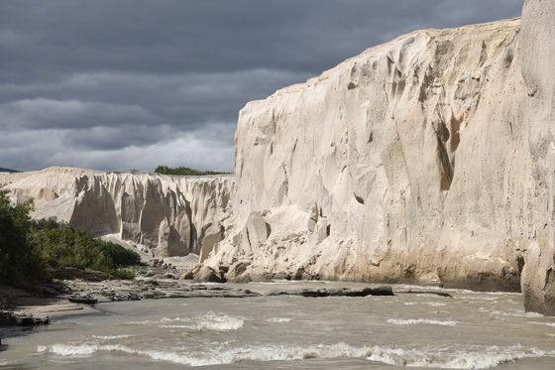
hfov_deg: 28.9
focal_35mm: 70
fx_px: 1079
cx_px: 278
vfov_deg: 19.4
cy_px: 185
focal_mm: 70
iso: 64
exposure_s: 1/160
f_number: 11
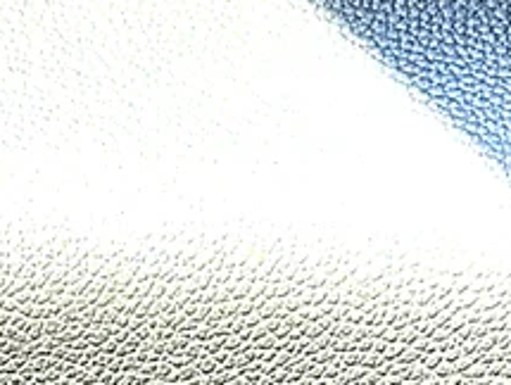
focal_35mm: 130
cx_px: -76
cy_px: 588
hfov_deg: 14.7
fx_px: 1922
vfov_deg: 11.0
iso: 100
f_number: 1.78
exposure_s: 1/72
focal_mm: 6.86
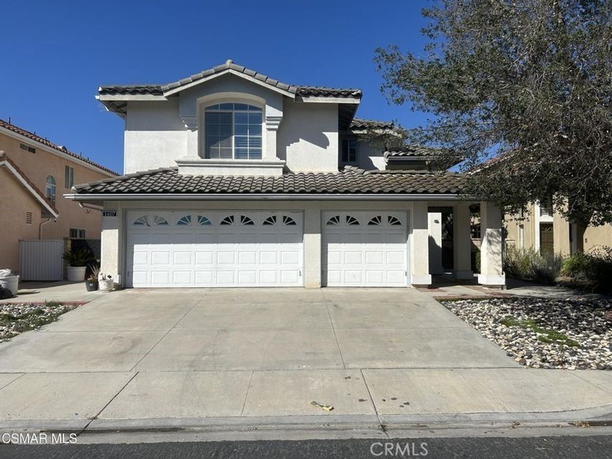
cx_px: 306
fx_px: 460
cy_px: 230
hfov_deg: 67.3
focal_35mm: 26
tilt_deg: -1.9
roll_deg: -0.7
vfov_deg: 53.1
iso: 50
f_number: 1.5
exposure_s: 1/8000
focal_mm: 5.7
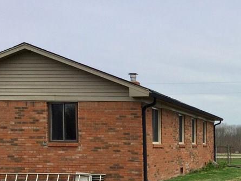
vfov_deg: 20.1
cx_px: 251
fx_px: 494
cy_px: 180
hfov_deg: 25.8
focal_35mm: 71
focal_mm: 3.3
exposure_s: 1/2203
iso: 25
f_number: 2.4
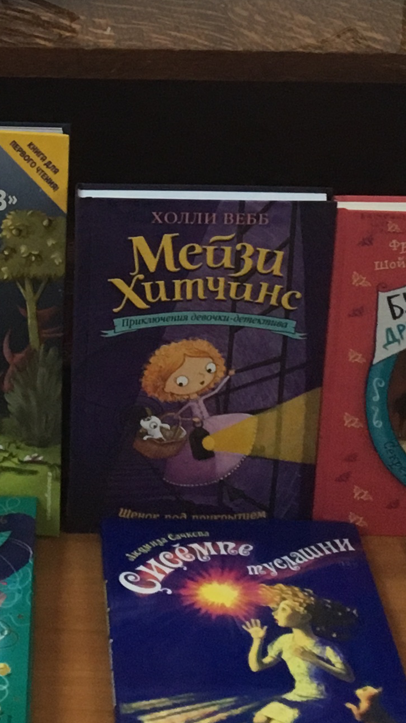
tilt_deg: -17.0
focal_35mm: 98
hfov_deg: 12.3
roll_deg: -2.5
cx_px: 99
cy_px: 53
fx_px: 1876
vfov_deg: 21.2
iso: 160
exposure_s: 1/33
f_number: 2.2
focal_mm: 4.15
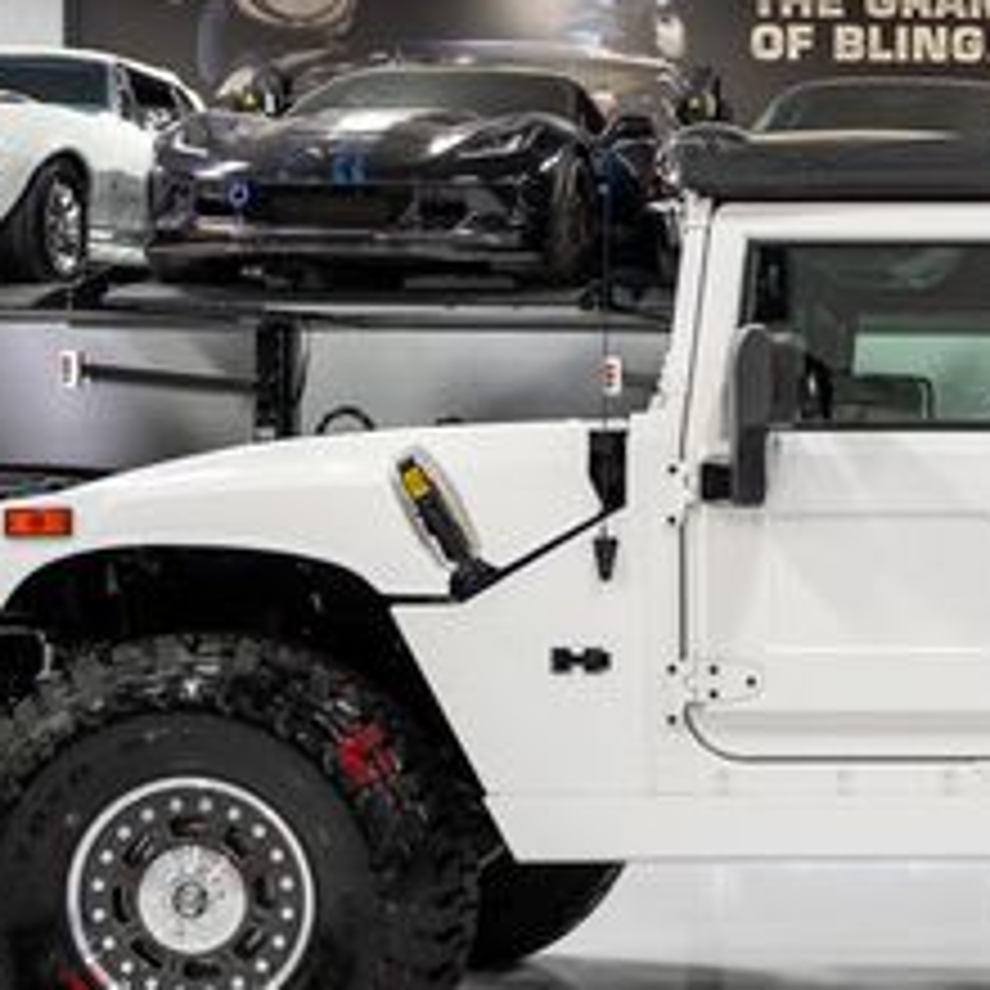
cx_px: 1125
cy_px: 551
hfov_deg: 20.3
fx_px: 2621
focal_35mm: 81
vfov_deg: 21.4
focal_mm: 32.5
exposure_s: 1/50
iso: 800
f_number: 4.5
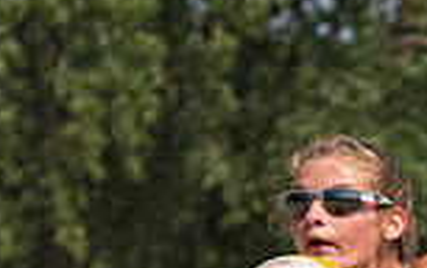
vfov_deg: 3.4
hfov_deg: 5.4
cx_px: 329
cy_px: 606
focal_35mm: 386
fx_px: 4497
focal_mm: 86
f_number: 4
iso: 200
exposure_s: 1/2500
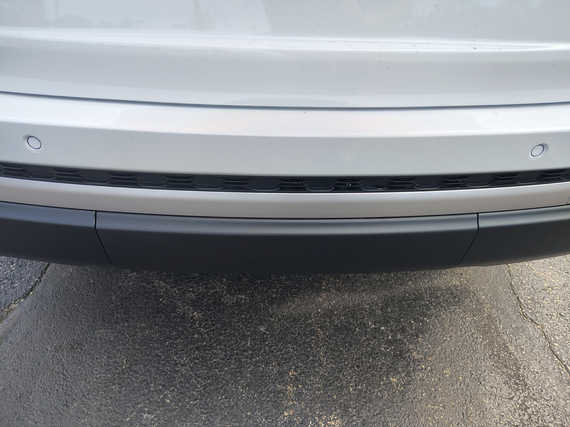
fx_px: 395
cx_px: 285
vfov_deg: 56.8
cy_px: 214
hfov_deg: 71.6
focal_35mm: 24
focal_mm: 5.56
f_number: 1.8
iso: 100
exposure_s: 1/367
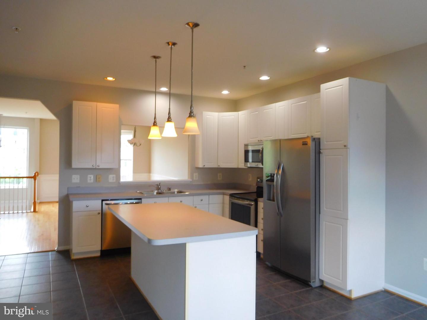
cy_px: 160
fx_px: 308
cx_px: 214
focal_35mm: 25
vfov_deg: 54.9
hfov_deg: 69.4
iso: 125
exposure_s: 1/30
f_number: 3.4
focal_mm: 4.5
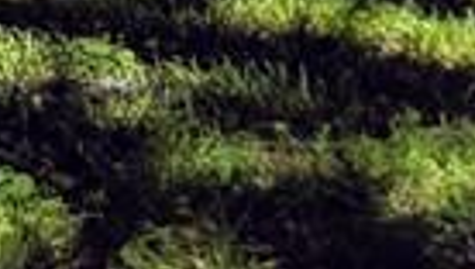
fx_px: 2749
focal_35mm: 218
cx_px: -1046
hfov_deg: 8.1
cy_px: -776
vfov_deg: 5.0
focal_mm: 4.44
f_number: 1.8
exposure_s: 1/2132
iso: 52
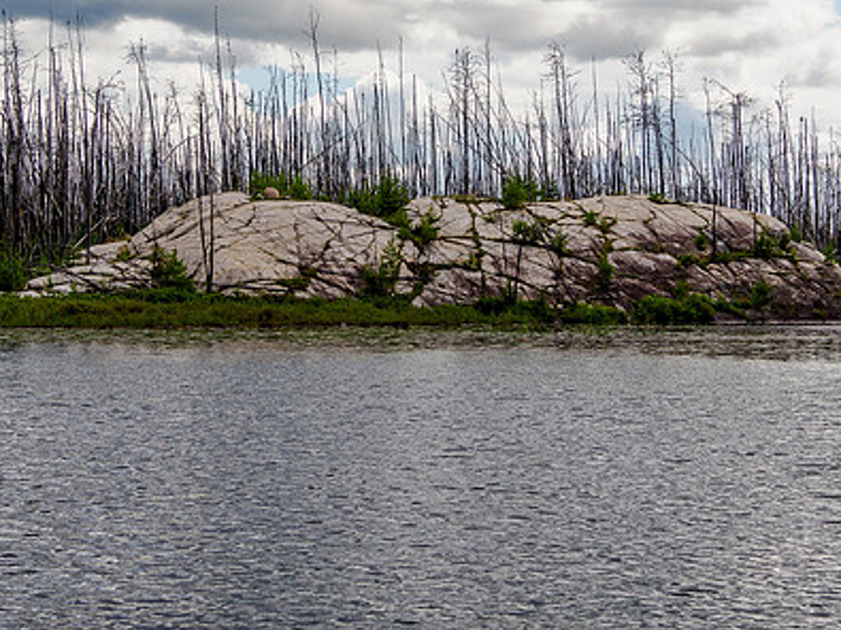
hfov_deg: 21.5
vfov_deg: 16.2
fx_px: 2210
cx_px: 424
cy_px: 186
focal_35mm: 91
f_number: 8
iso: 200
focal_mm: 31
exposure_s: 1/200
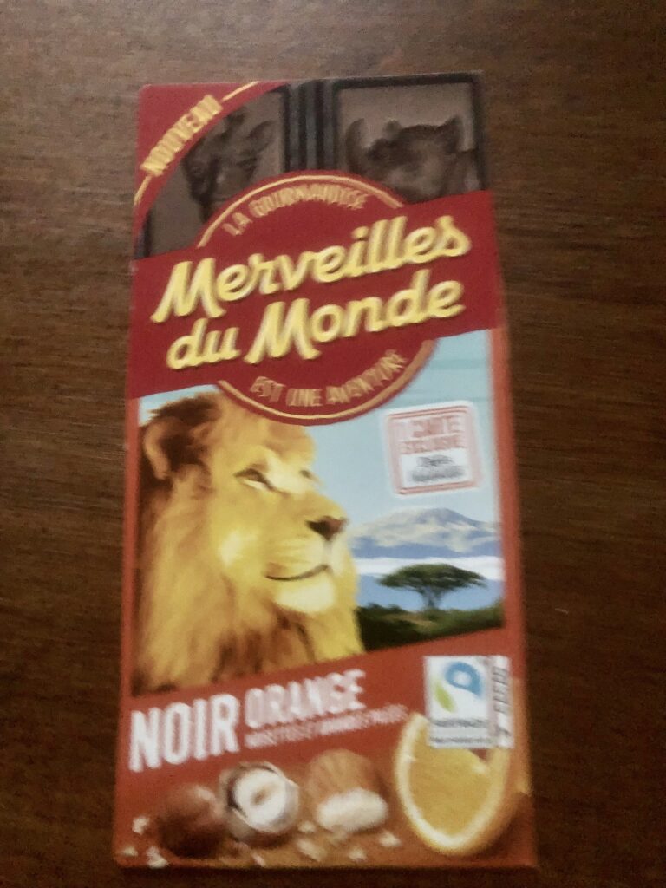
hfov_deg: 49.7
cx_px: 333
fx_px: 718
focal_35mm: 28
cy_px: 444
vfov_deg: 63.4
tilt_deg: -78.5
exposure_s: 1/4
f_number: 1.8
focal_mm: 3.99
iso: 640
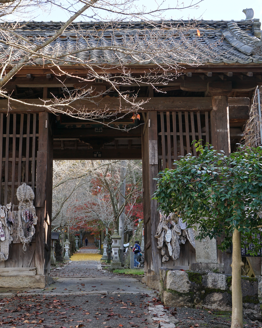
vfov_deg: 33.0
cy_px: 163
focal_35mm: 57
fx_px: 553
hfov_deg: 26.6
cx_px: 95
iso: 160
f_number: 8
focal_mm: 40
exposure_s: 1/60
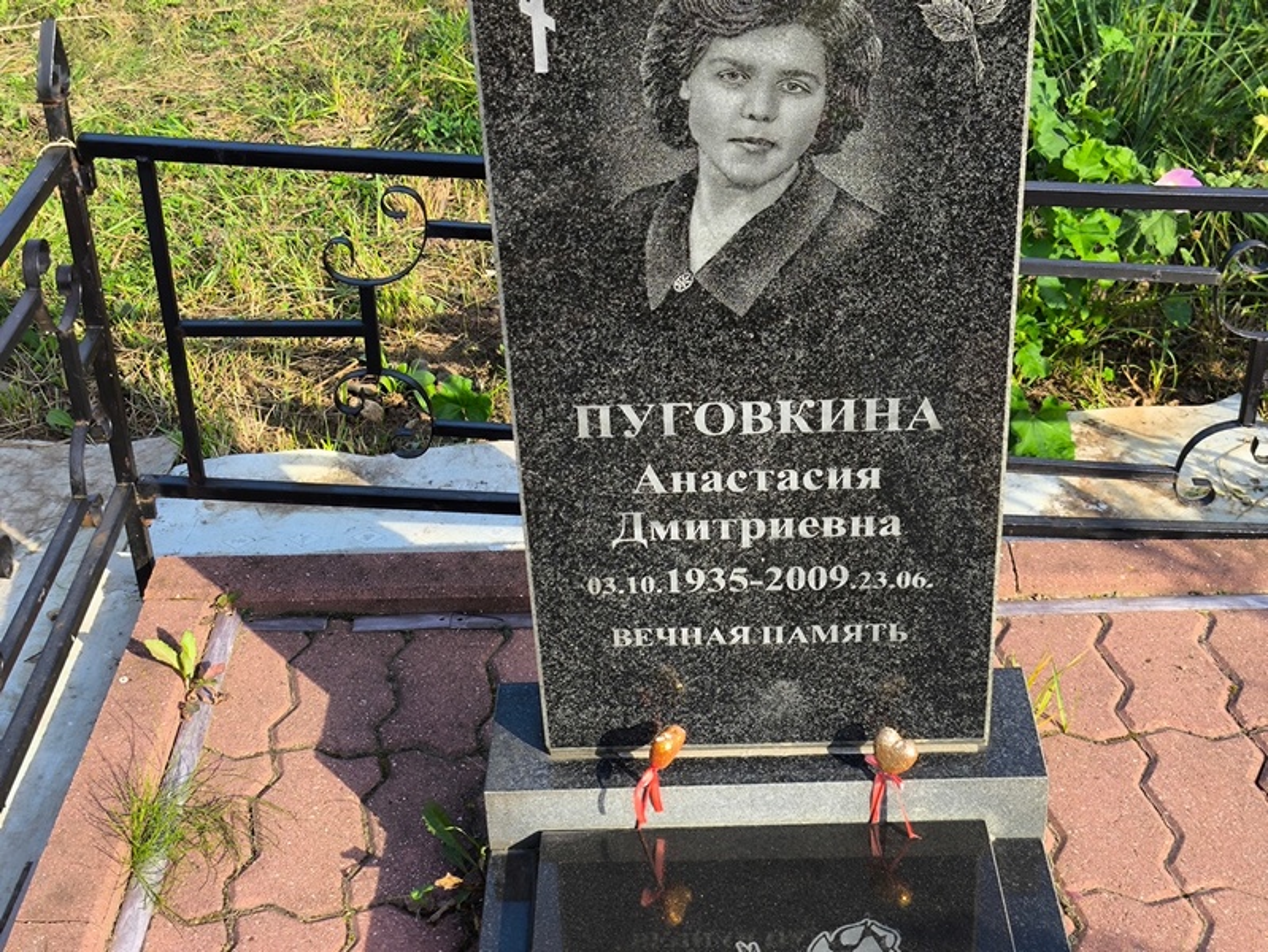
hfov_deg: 38.2
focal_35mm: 50
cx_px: 634
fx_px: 1832
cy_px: 476
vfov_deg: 29.1
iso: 50
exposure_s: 1/612
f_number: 1.7
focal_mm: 4.71
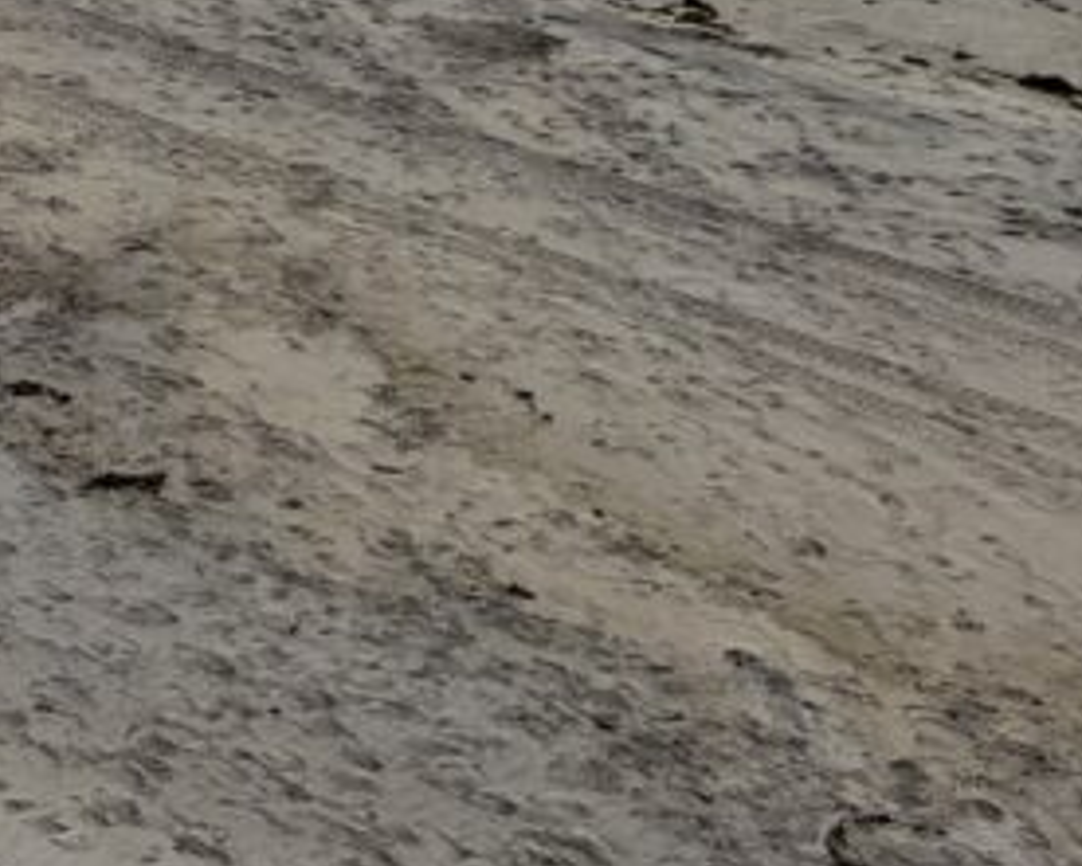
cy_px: -431
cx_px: -423
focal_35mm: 94
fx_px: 3011
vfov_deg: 15.2
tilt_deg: -9.3
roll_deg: +1.7
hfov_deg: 18.6
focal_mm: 5.7
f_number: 1.5
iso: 50
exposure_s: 1/2571
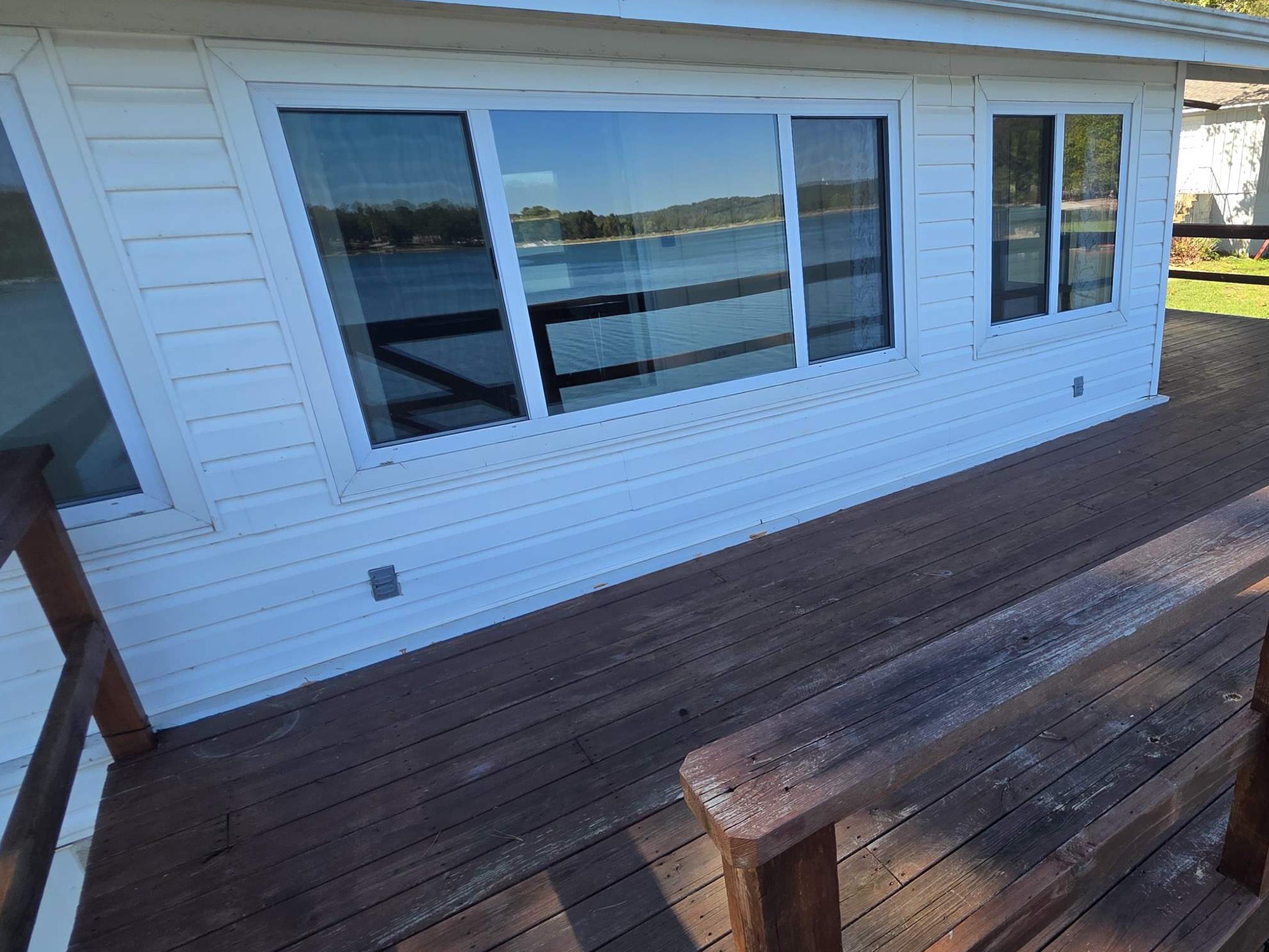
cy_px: 489
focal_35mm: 20
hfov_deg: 79.1
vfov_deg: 66.0
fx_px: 733
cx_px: 846
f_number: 1.9
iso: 40
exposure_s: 1/487
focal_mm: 2.2
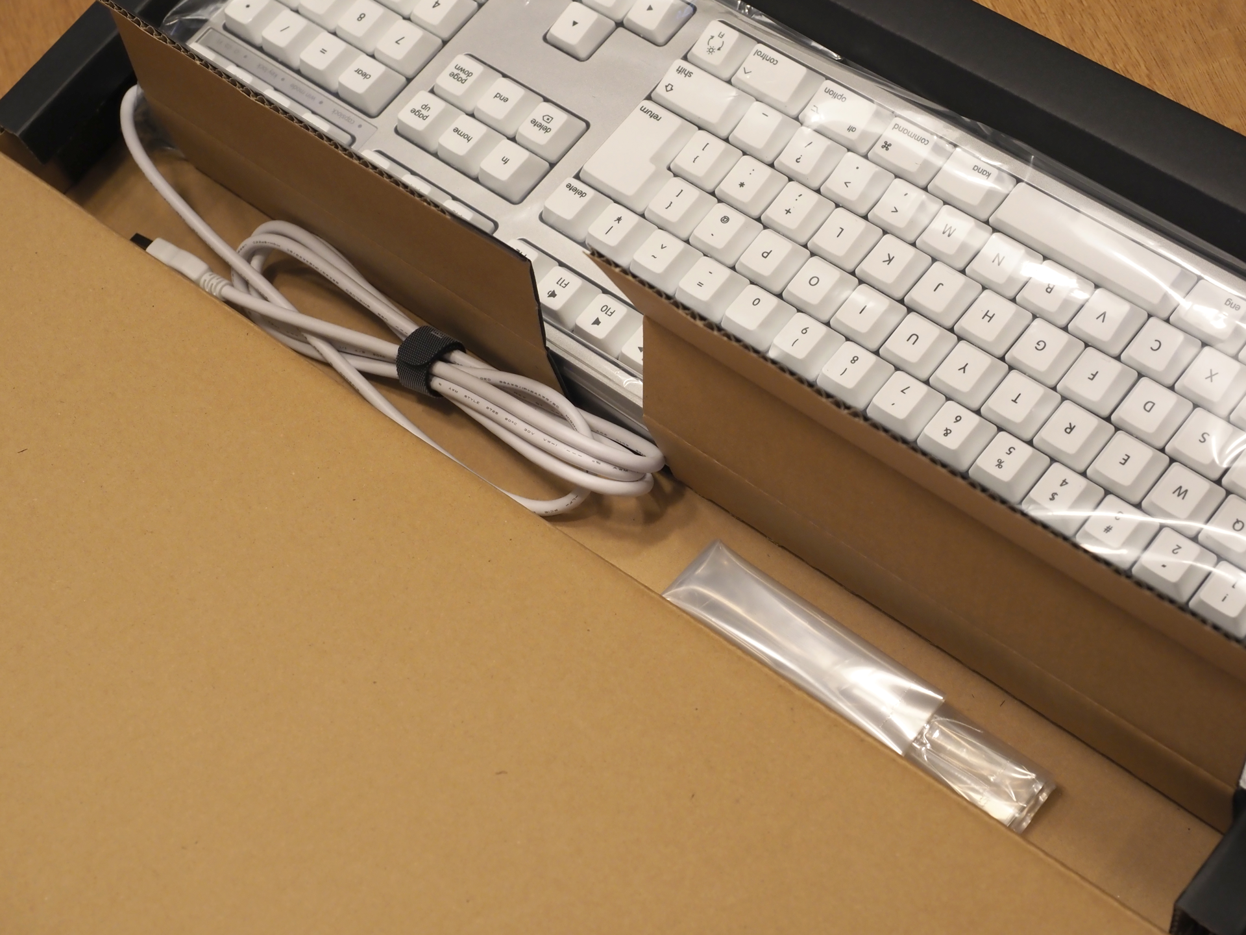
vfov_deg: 22.9
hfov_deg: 30.3
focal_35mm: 64
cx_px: 623
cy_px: 468
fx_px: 2304
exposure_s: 1/60
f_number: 5.6
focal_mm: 32
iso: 800
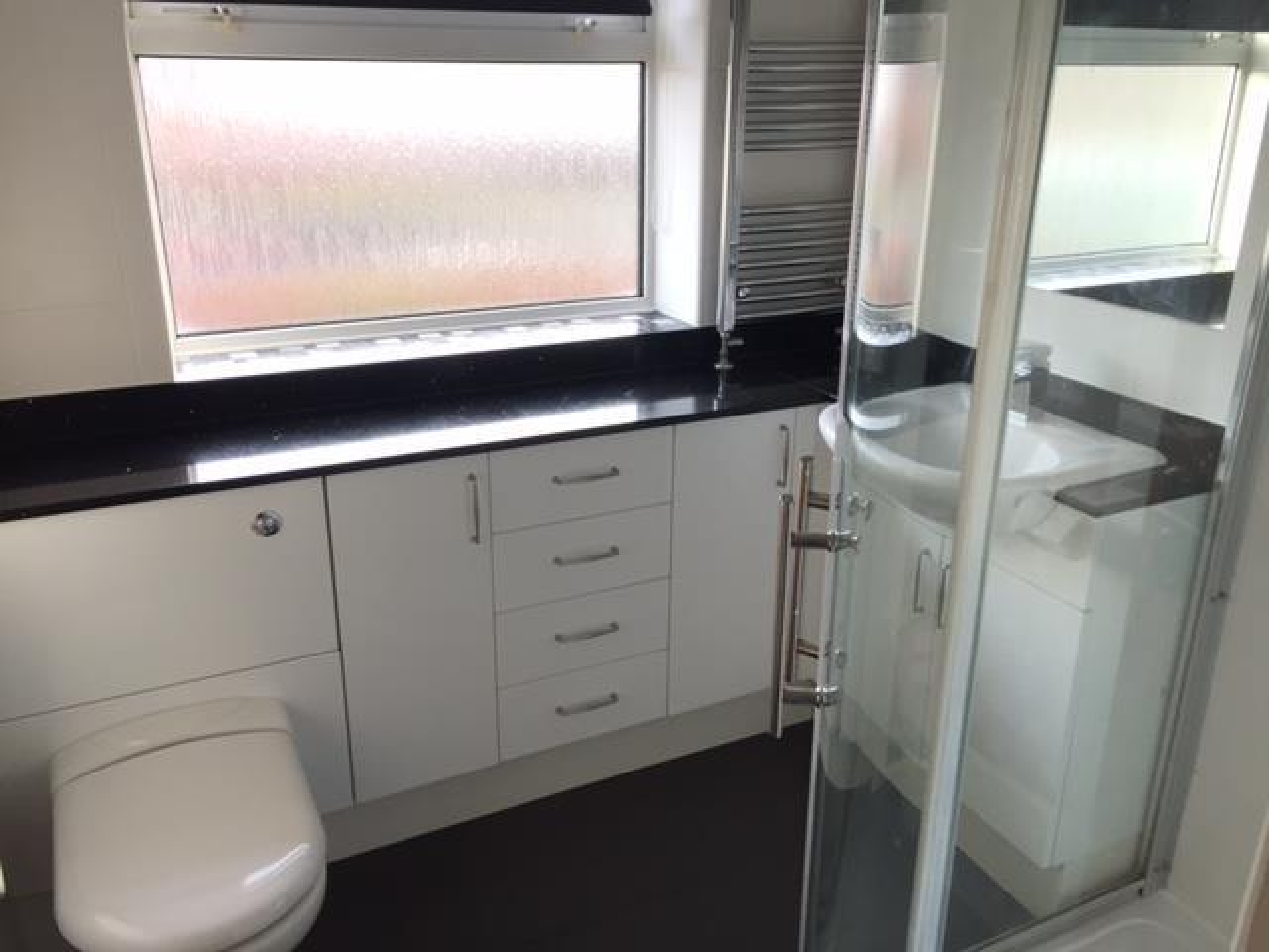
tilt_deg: -20.0
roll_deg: +0.8
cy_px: 476
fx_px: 1063
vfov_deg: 48.2
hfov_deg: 61.7
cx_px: 634
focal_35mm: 29
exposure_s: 1/33
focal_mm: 4.15
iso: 32
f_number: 2.2
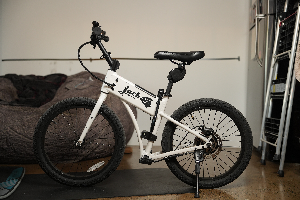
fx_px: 350
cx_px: 150
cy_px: 100
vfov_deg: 31.9
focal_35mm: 42
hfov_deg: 46.4
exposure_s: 1/200
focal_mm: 42
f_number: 2
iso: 640
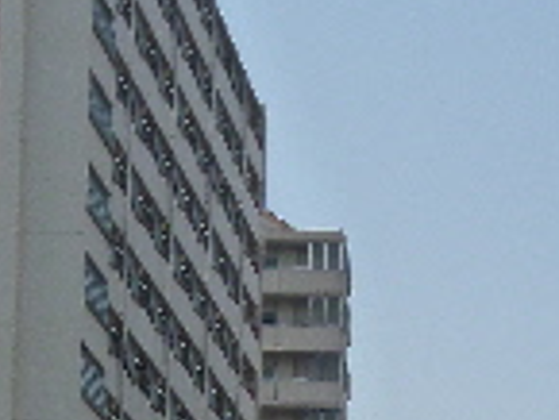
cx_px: 509
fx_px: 3895
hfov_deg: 8.2
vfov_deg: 6.2
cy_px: 453
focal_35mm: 241
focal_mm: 12.4
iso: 160
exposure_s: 1/800
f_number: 4.2
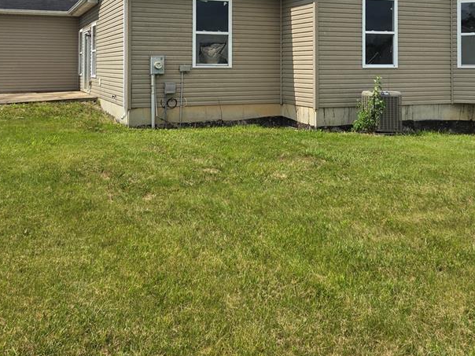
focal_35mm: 39
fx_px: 535
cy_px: 57
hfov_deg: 47.9
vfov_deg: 35.3
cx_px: 242
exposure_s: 1/7891
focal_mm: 5.4
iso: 80
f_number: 1.8
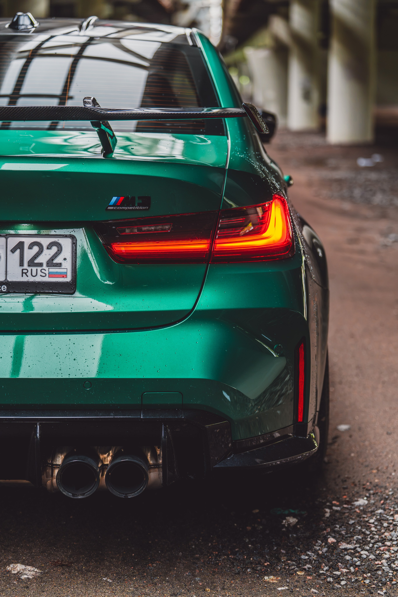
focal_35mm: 70
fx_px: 1161
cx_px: 199
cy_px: 298
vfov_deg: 28.8
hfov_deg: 19.5
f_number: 2.8
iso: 320
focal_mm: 70
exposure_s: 1/50
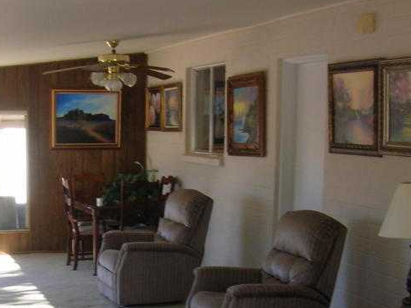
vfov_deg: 19.7
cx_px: 131
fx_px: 854
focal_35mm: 72
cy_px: 318
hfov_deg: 26.9
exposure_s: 1/36
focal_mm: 5.7
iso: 50
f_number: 4.9
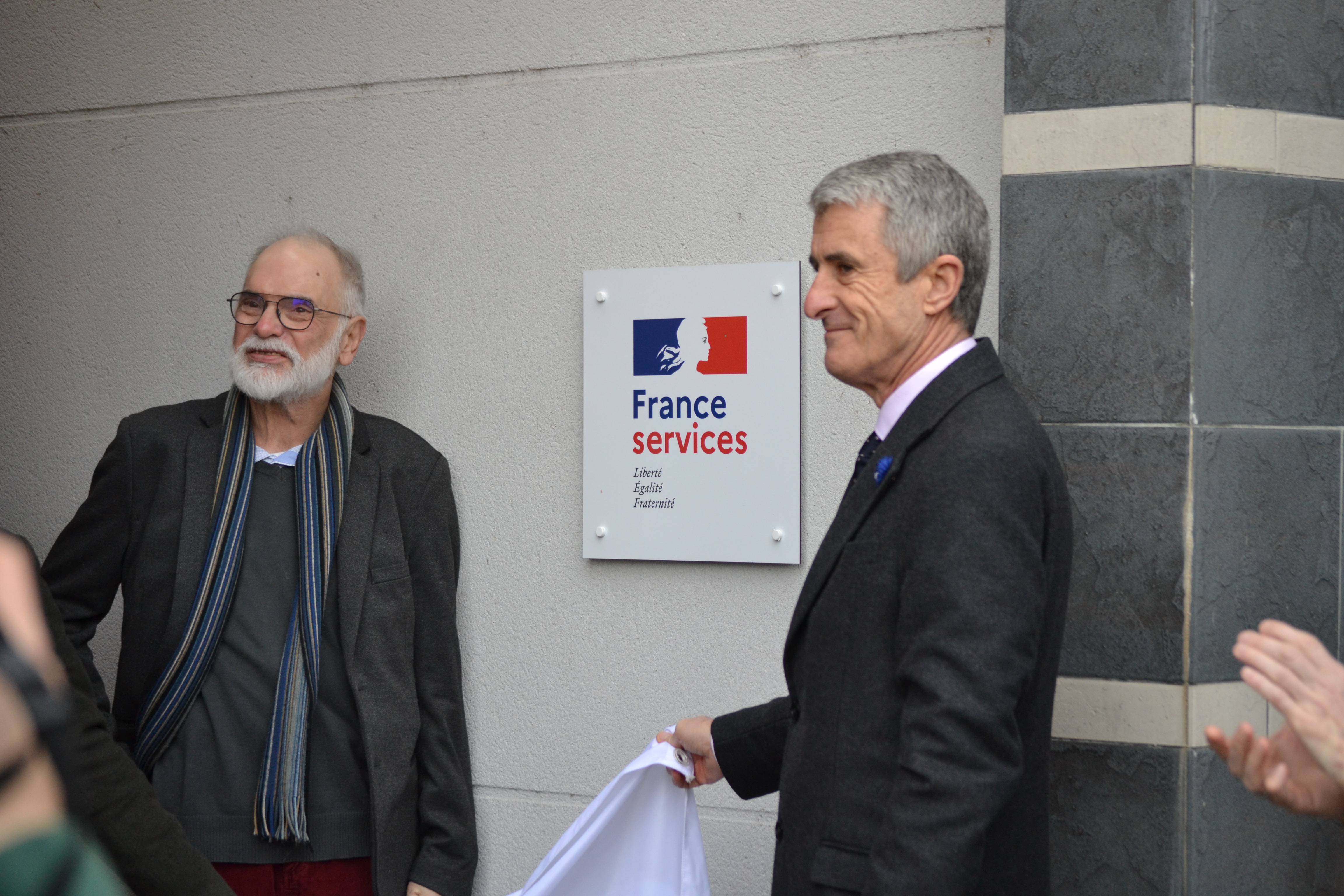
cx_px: 672
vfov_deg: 14.0
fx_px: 3640
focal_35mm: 98
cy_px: 448
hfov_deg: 20.9
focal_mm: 65
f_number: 4.2
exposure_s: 1/500
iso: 640
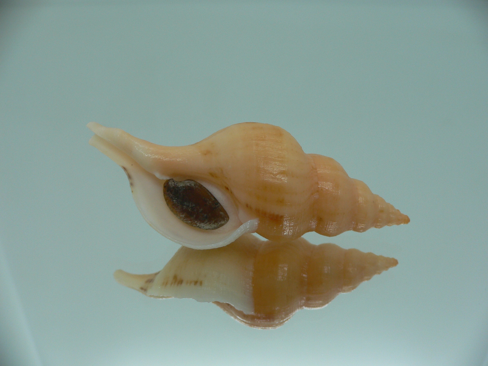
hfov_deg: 52.6
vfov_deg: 40.7
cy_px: 183
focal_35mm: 35
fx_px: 493
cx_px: 244
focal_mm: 4.6
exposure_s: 1/60
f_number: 2.8
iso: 80
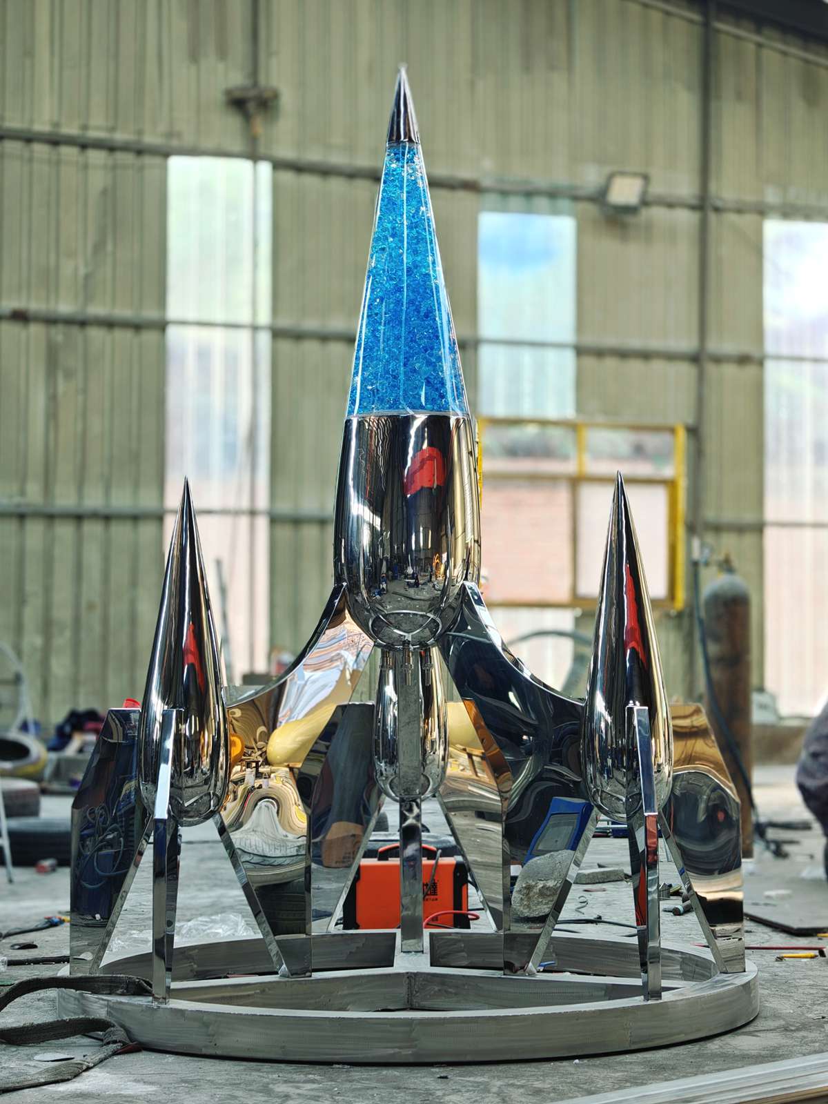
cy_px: 552
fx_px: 2232
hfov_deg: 21.0
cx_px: 414
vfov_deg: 27.8
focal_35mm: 70
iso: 200
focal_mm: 16.53
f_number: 1.4
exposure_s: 1/133
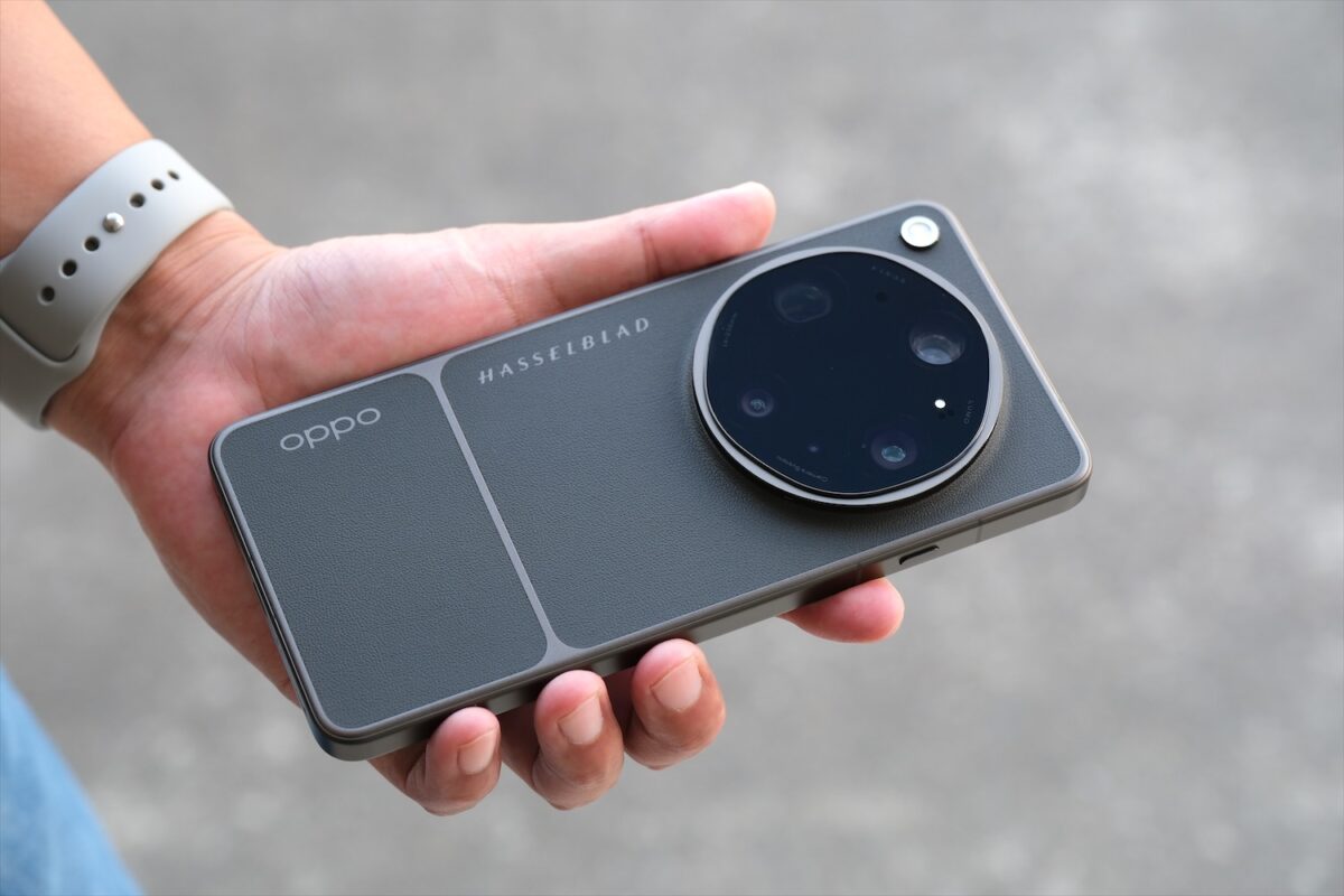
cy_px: 448
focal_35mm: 83
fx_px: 3098
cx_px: 672
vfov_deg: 16.5
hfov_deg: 24.5
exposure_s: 1/125
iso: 320
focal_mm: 55
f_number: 4.5
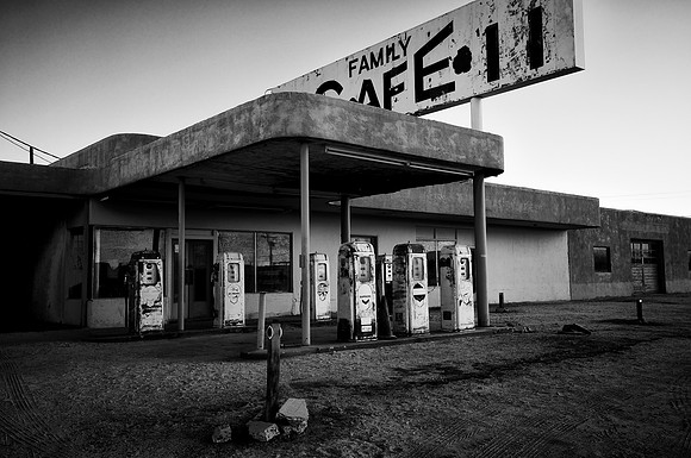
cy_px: 229
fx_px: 633
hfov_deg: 57.3
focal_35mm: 33
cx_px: 346
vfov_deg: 39.9
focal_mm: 22
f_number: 5.6
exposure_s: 1/100
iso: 200
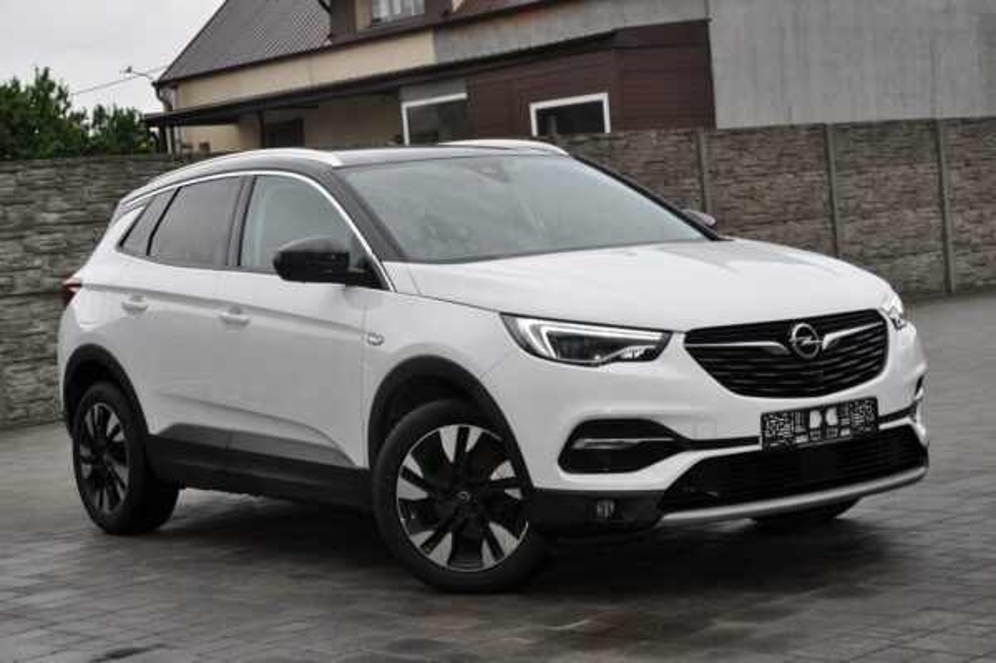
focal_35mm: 72
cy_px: 332
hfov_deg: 28.1
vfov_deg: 18.9
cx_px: 498
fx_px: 1990
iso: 200
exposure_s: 1/200
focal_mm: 48
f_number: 6.3
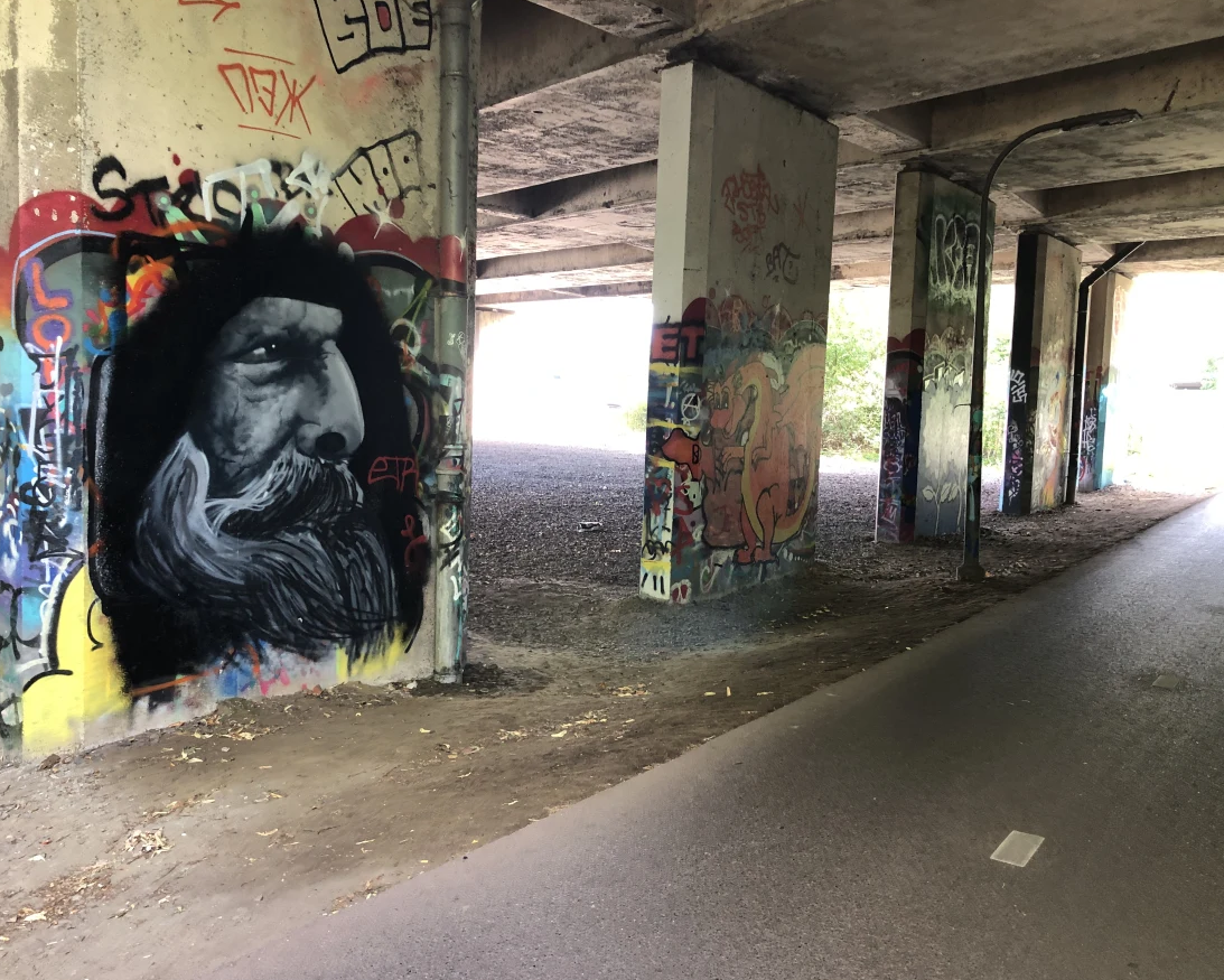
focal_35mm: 30
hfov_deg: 58.8
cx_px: 627
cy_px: 488
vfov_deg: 48.5
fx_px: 1087
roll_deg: -1.1
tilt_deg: -4.8
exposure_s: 1/15
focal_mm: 4
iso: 40
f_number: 1.8
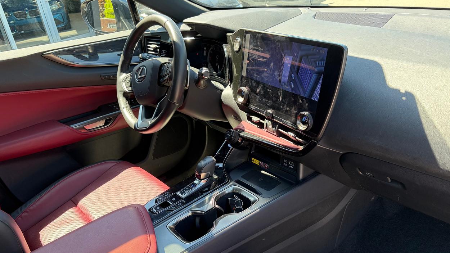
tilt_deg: -25.5
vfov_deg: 40.1
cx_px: 225
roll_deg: +7.8
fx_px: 346
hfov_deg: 66.1
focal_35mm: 29
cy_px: 137
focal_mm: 5.96
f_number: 1.6
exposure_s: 1/231
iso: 100
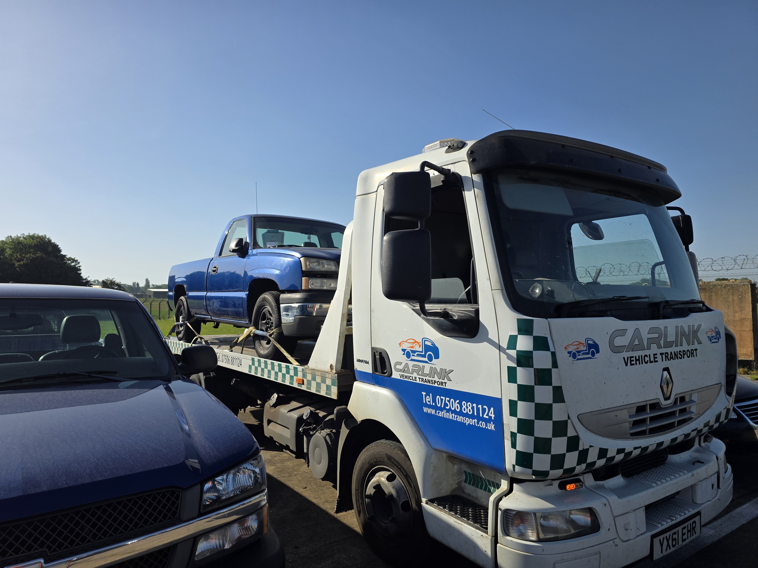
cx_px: 379
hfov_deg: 73.9
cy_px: 284
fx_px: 504
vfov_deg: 58.9
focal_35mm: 23
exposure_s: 1/7061
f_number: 1.7
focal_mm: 6.3
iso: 80
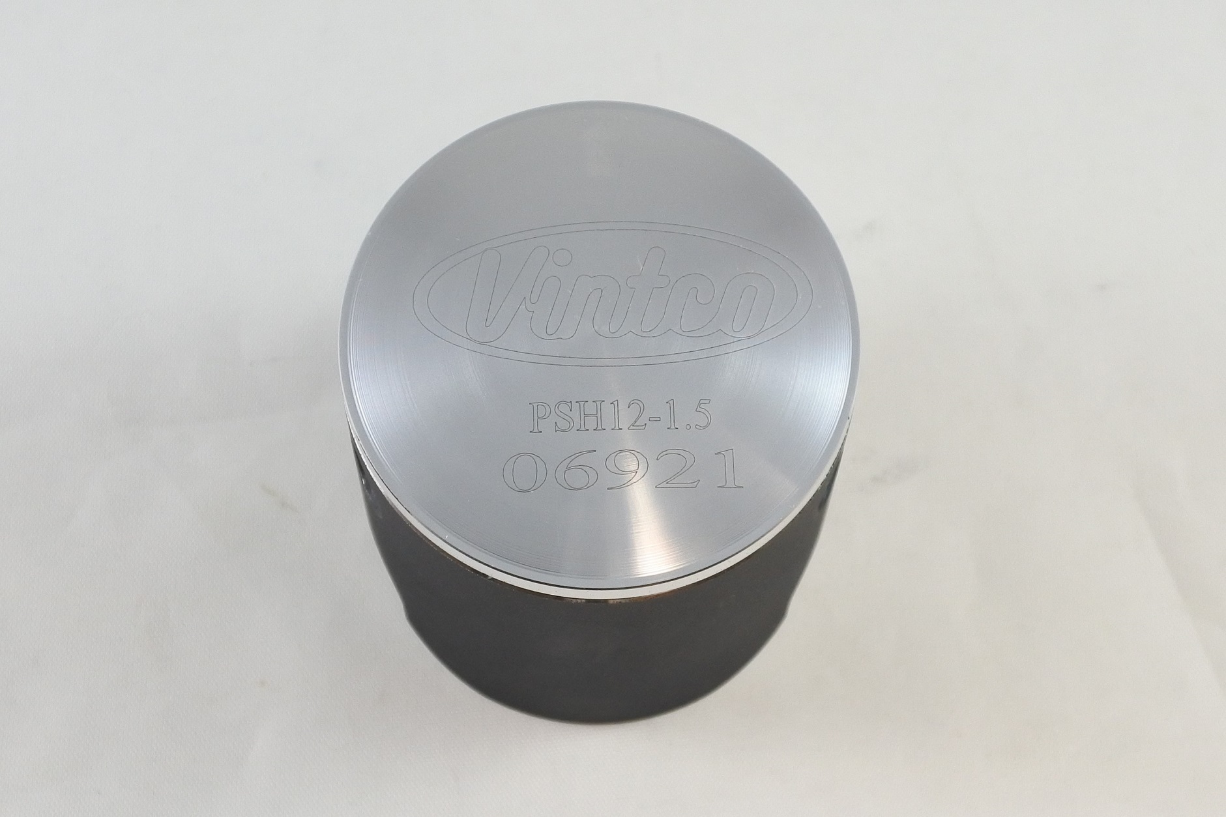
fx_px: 1396
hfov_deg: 47.4
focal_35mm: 41
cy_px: 408
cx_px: 613
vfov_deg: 32.6
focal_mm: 15.3
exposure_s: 1/125
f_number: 4.2
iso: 450
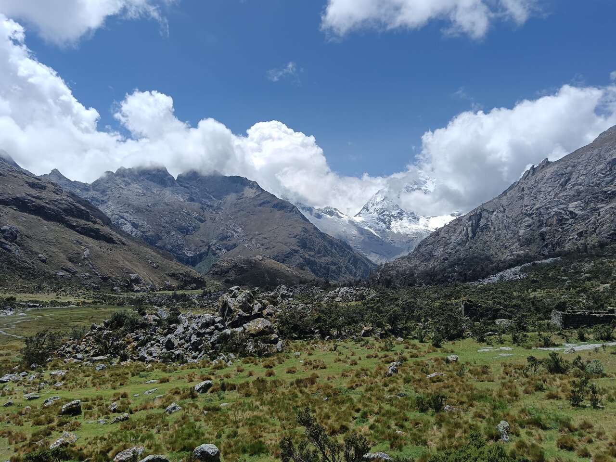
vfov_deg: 51.4
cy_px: 231
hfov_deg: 65.3
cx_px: 308
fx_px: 480
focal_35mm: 27
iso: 102
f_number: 1.9
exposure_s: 1/1675
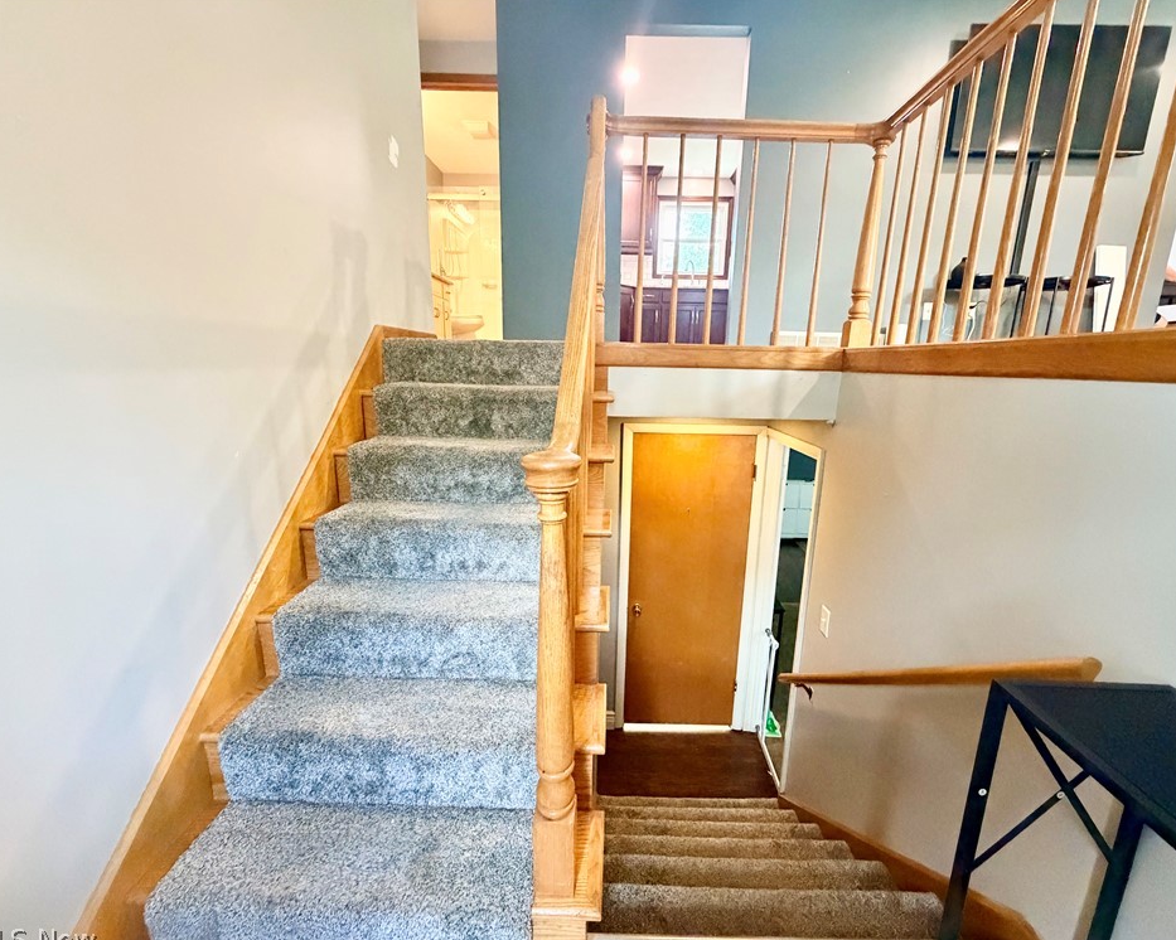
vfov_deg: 84.0
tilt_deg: -11.6
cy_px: 476
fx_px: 522
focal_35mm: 15
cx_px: 610
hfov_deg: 96.8
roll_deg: -1.4
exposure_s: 1/60
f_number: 2.2
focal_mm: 2.22
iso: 1000
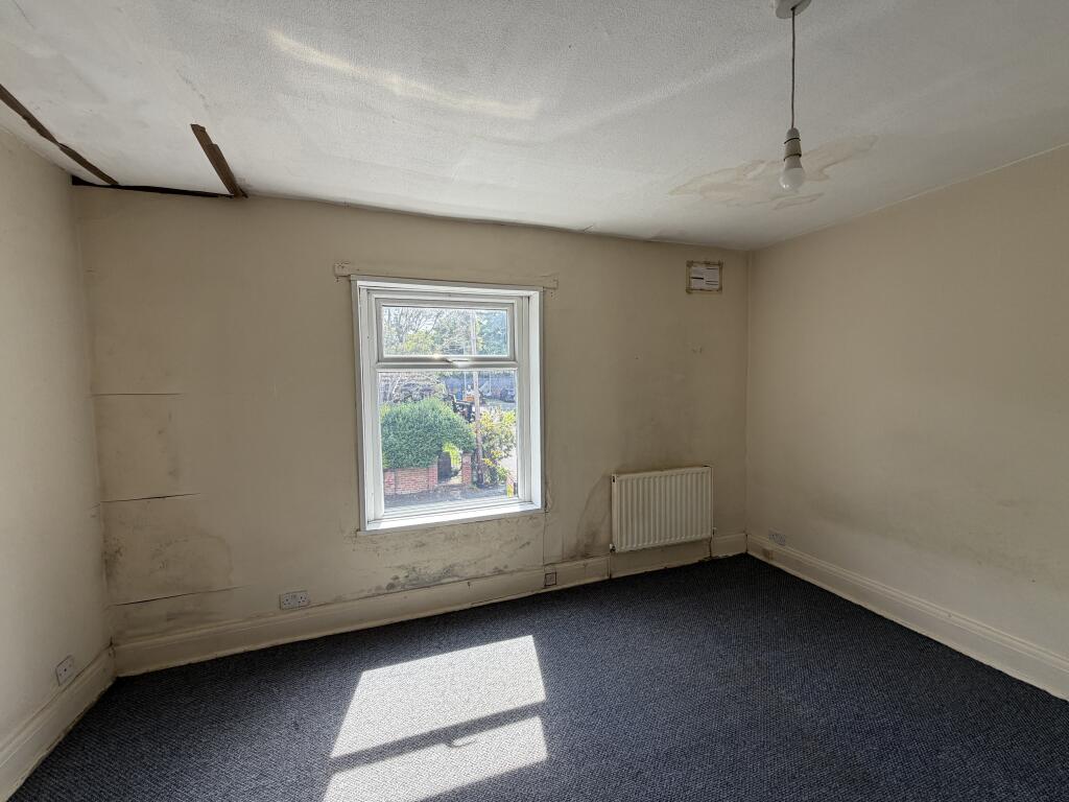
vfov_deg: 85.7
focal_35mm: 14
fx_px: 432
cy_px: 401
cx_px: 534
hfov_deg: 102.1
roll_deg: +1.1
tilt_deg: -3.4
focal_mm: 2.22
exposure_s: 1/121
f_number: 2.2
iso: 50
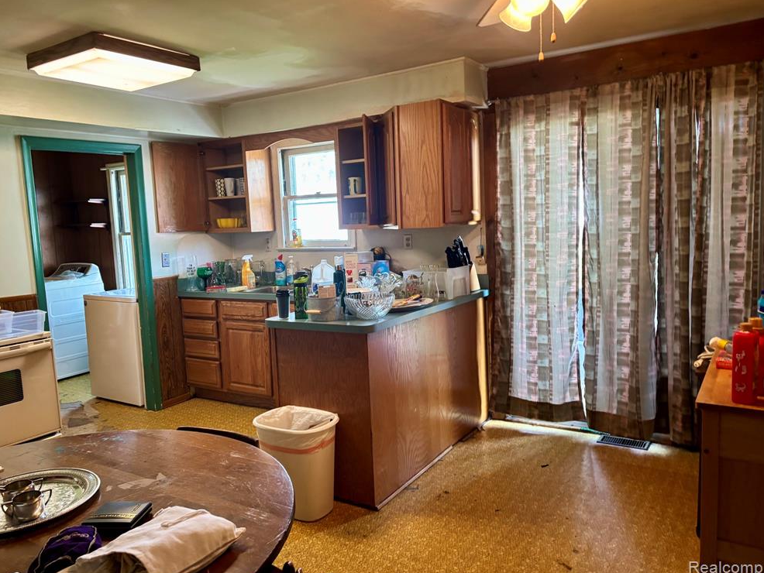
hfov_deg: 65.3
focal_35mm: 27
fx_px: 596
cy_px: 283
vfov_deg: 51.4
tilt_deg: -5.2
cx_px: 370
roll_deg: +1.9
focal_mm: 5.96
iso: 400
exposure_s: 1/60
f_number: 1.6
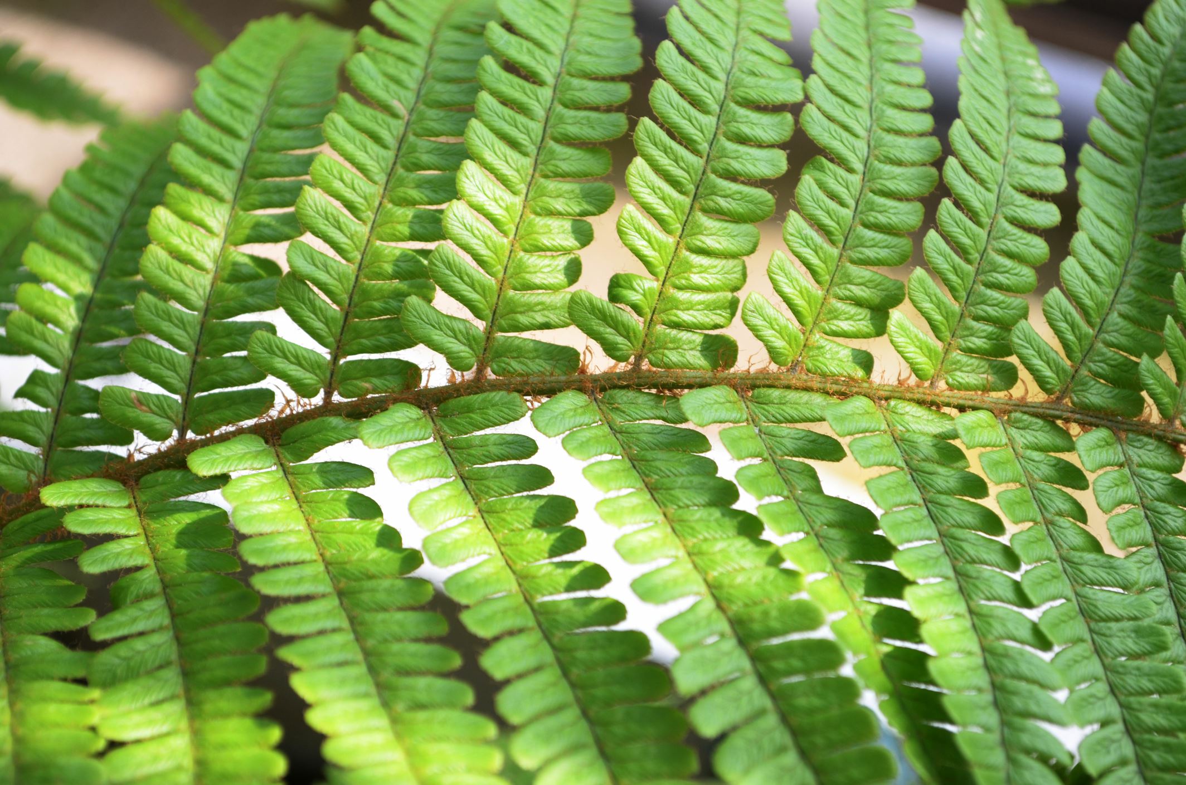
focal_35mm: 82
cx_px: 593
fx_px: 2712
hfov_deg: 24.7
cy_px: 392
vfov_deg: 16.5
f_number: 5.6
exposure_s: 1/200
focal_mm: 55
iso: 400
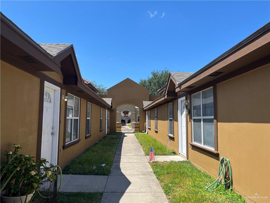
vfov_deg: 53.1
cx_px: 135
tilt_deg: +5.0
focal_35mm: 26
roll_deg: +0.4
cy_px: 102
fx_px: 203
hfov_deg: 67.3
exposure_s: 1/2571
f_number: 1.6
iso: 50
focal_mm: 5.1
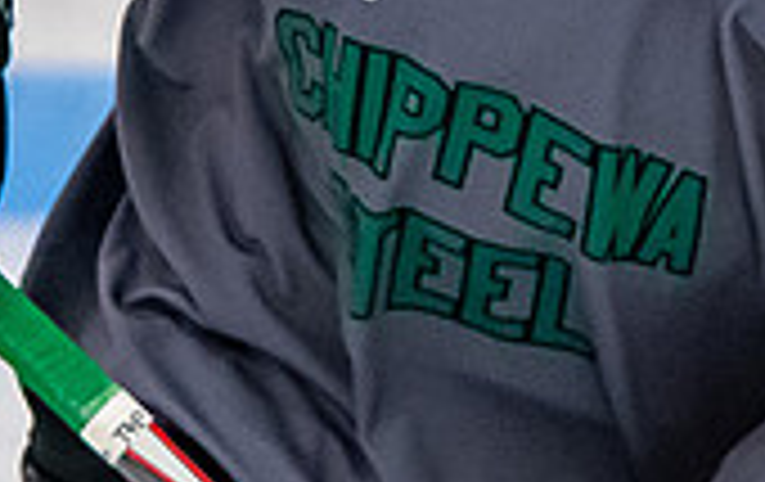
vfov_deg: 0.7
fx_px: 37602
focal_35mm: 1800
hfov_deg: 1.2
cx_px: 478
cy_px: -302
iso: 2500
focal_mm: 200
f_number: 3.5
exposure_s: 1/800
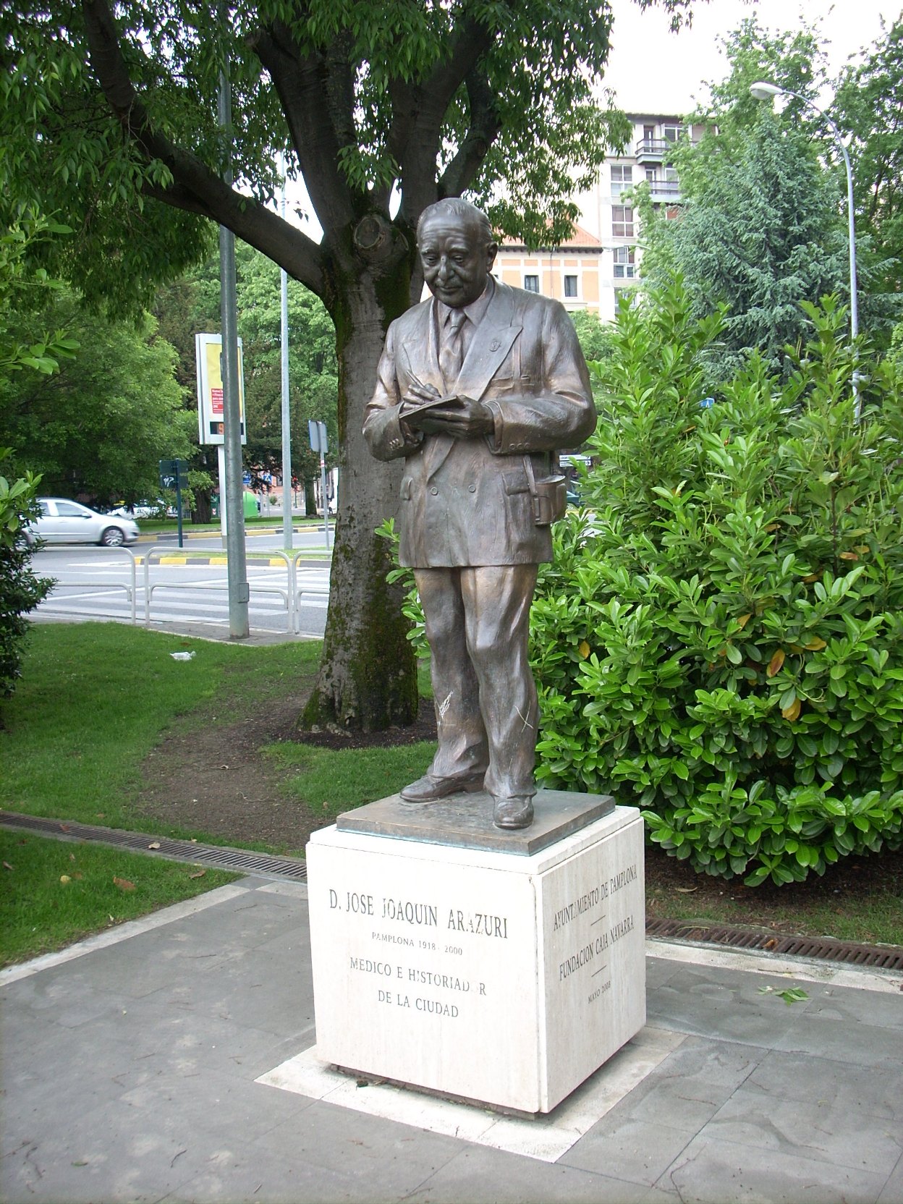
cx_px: 452
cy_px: 602
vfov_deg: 50.1
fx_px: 1287
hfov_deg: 38.7
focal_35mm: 37
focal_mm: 6.2
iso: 64
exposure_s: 1/71.3
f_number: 2.8
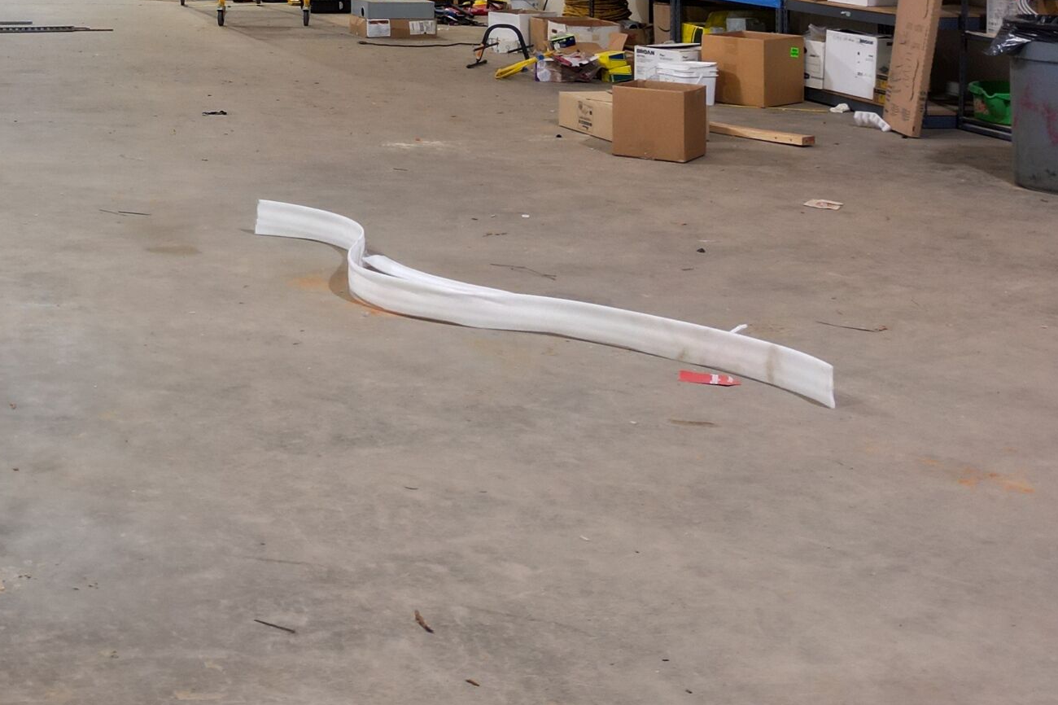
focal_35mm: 59
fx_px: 1733
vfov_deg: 21.4
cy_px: -139
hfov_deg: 30.9
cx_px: -59
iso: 130
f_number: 1.7
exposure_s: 1/15
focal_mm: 6.72
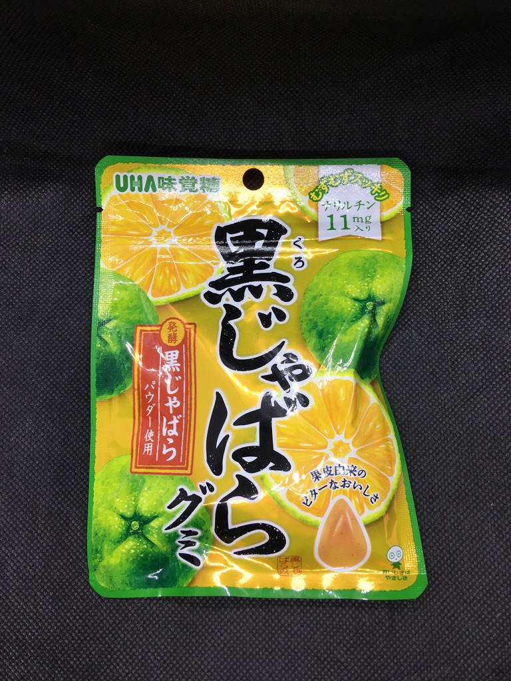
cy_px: 340
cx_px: 256
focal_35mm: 29
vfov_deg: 61.7
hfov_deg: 48.2
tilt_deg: -79.3
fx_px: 571
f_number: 2.2
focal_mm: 4.15
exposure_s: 1/120
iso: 32
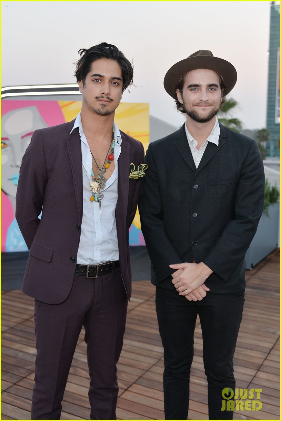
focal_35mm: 38
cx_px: 140
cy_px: 210
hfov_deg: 35.1
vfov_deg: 50.7
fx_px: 445
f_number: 4
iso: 400
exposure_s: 1/160
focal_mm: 38
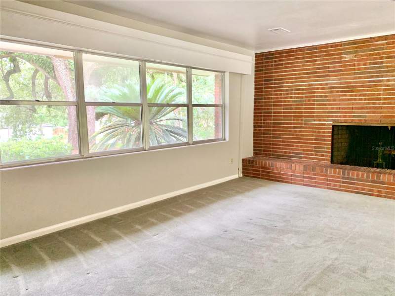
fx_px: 297
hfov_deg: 67.3
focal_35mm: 26
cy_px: 148
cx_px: 198
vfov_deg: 53.1
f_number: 1.8
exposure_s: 1/60
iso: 250
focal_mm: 4.25
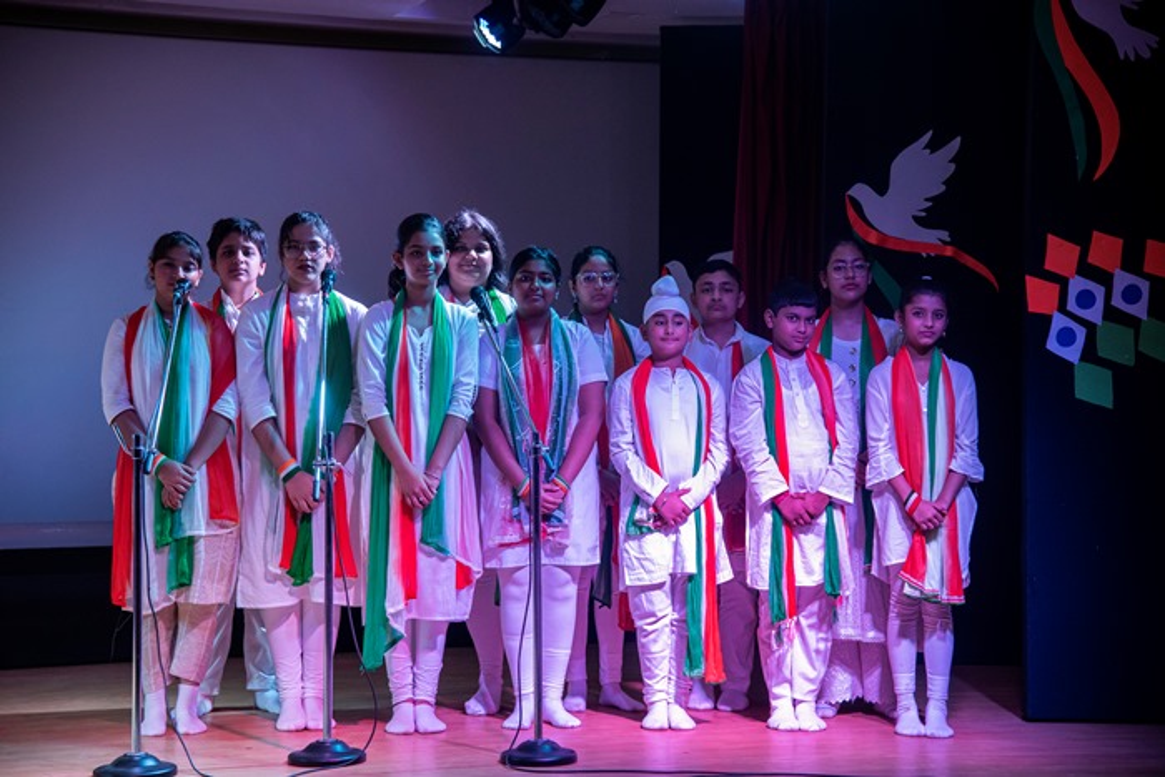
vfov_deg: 17.5
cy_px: 388
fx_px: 2525
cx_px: 582
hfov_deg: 26.0
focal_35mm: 78
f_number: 4.5
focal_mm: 78
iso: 2500
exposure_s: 1/125
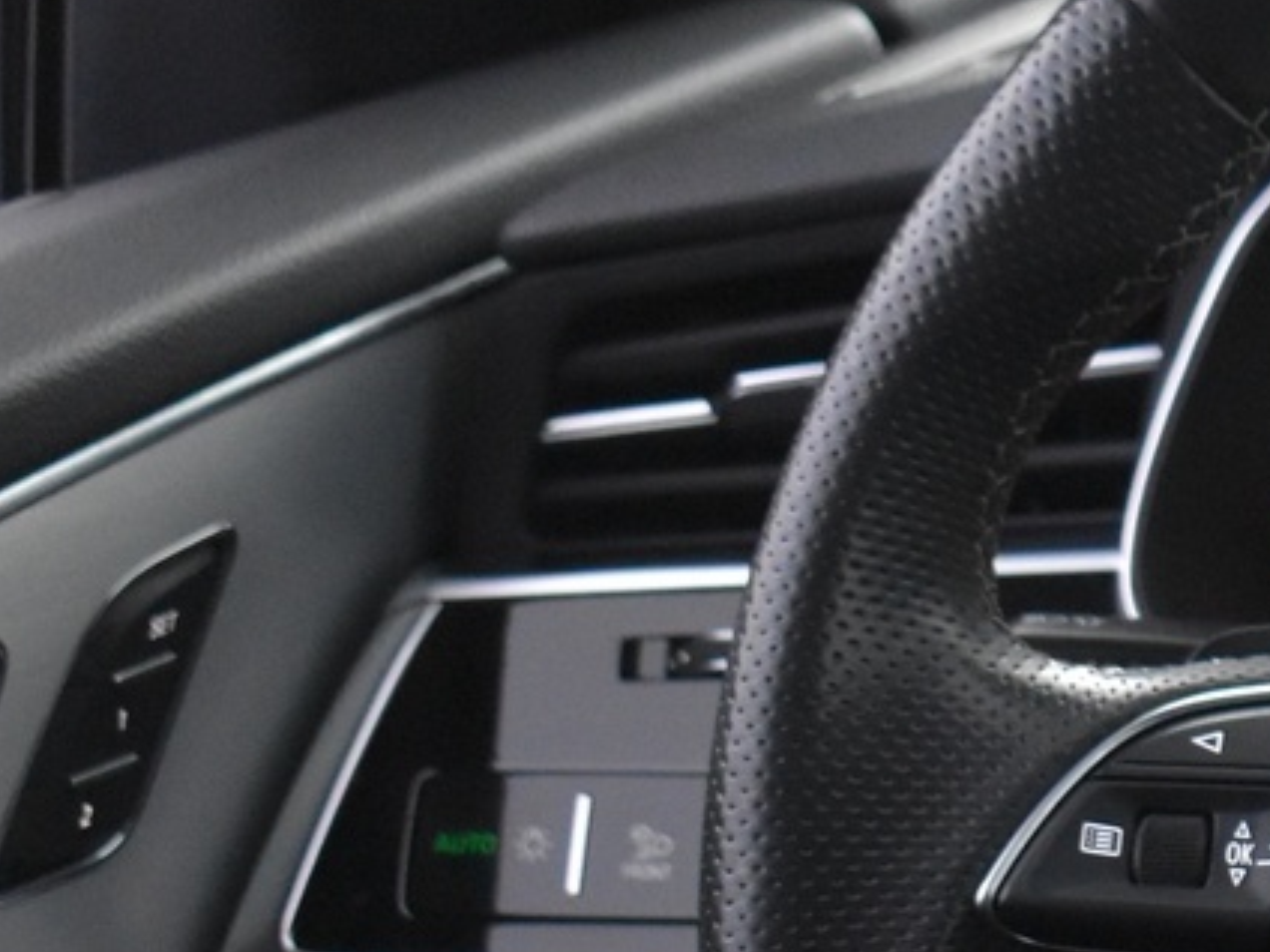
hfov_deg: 11.6
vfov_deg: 9.2
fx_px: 5864
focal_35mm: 160
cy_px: 949
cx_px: 2112
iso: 3200
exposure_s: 1/20
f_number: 4.2
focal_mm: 29
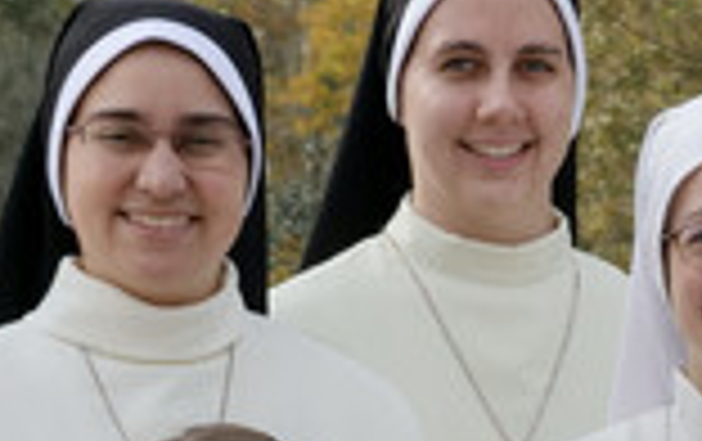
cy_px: 896
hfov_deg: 6.3
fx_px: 6246
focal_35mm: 326
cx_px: 1400
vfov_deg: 4.0
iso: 200
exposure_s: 1/800
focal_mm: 24
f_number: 4.5
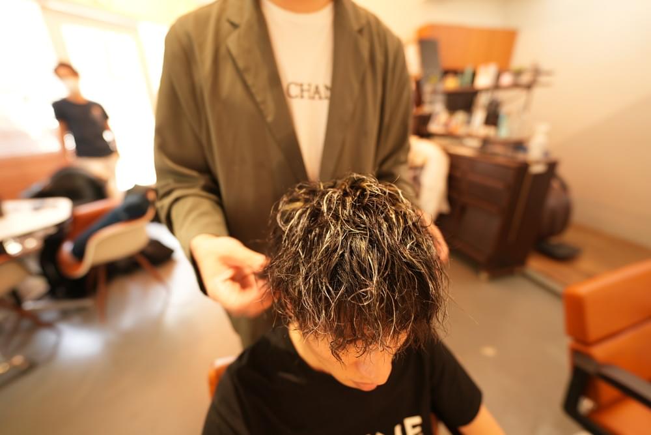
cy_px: 218
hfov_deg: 104.2
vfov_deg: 81.2
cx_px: 326
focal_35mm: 14
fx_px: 253
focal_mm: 14
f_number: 1.8
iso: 200
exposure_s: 1/30
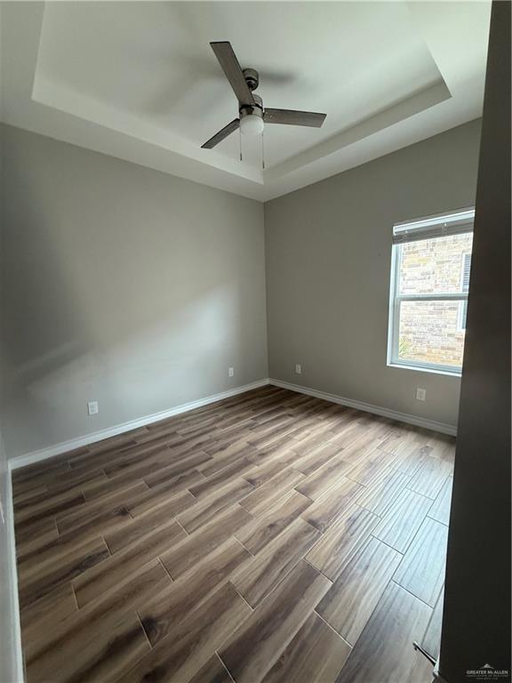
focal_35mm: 14
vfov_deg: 102.1
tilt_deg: -8.6
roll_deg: +2.6
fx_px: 276
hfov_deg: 85.7
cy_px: 342
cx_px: 256
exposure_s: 1/74
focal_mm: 2.22
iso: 320
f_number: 2.2
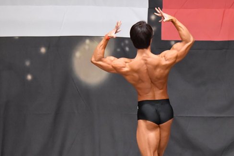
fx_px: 2099
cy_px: 113
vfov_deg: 4.3
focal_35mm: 323
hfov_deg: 6.4
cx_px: 178
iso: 8000
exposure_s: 1/400
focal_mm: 135
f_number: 5.6
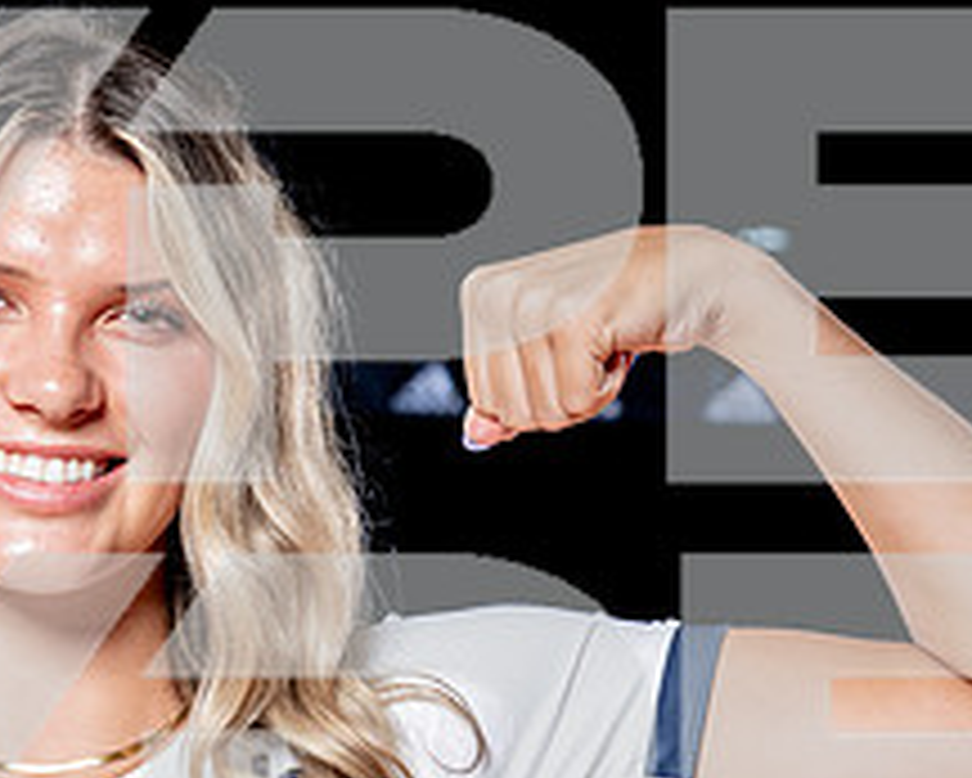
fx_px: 4576
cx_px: 54
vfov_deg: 9.6
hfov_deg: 12.0
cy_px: 794
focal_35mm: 159
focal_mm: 58
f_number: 5.6
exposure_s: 1/250
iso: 250
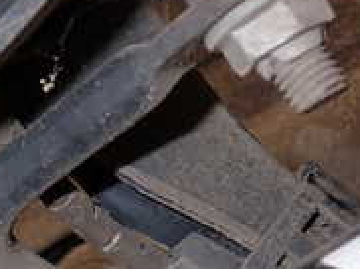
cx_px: -127
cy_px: 131
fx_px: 1028
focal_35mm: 99
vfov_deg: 14.9
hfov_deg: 18.3
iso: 200
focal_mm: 5.4
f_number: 6.3
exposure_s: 1/30
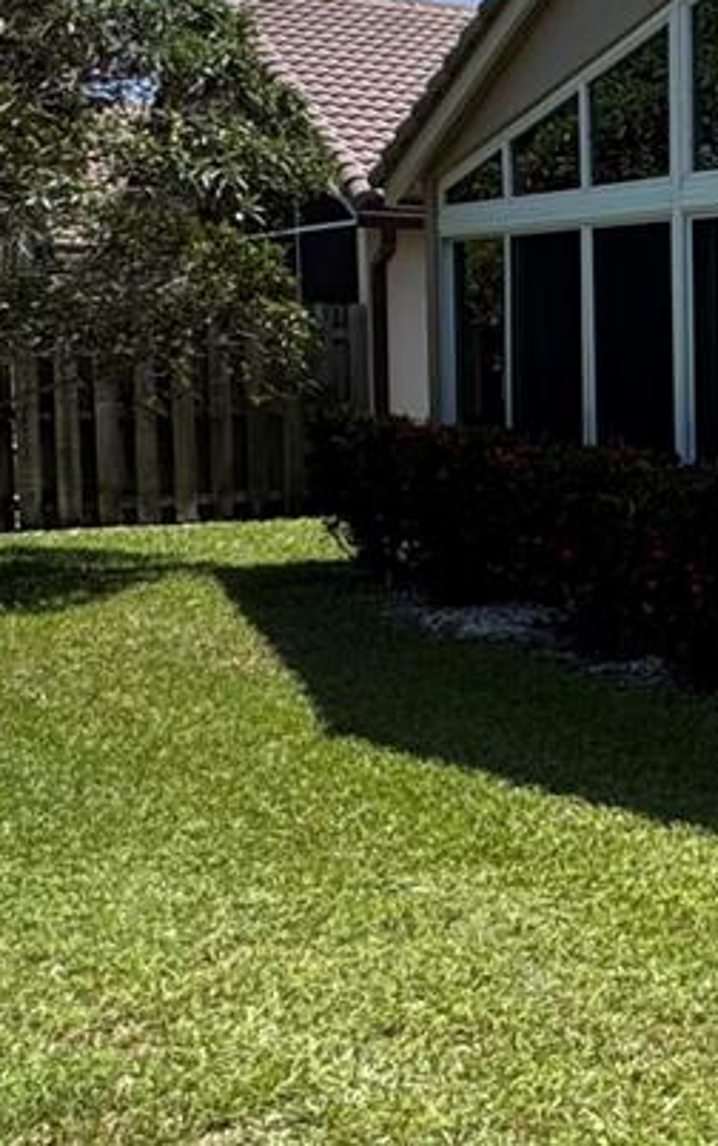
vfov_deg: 34.4
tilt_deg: -4.1
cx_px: 1559
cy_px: 445
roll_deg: -1.6
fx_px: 1843
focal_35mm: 59
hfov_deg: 15.7
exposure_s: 1/879
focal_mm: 2.22
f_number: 2.2
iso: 40
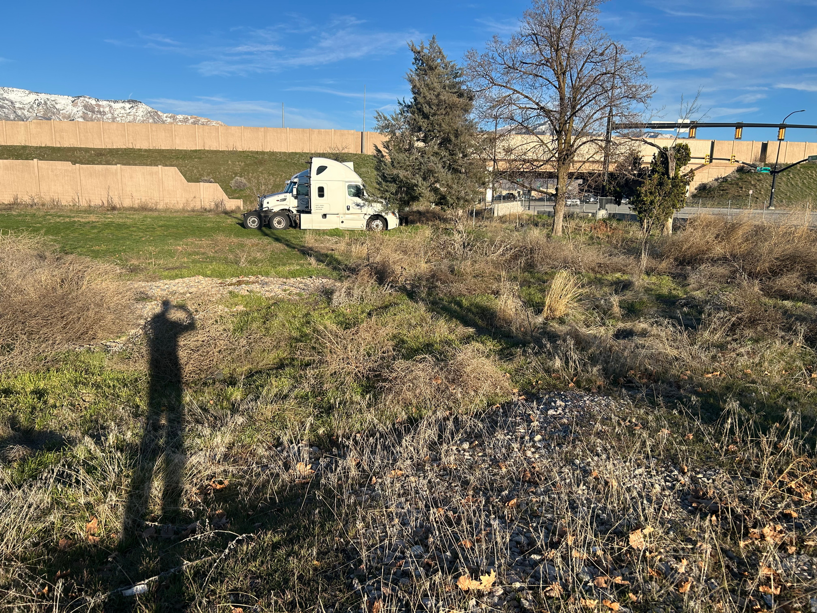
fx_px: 614
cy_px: 306
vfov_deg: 53.1
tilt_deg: -10.8
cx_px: 408
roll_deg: -1.5
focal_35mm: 26
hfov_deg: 67.3
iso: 50
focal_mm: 5.7
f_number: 1.5
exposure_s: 1/2457
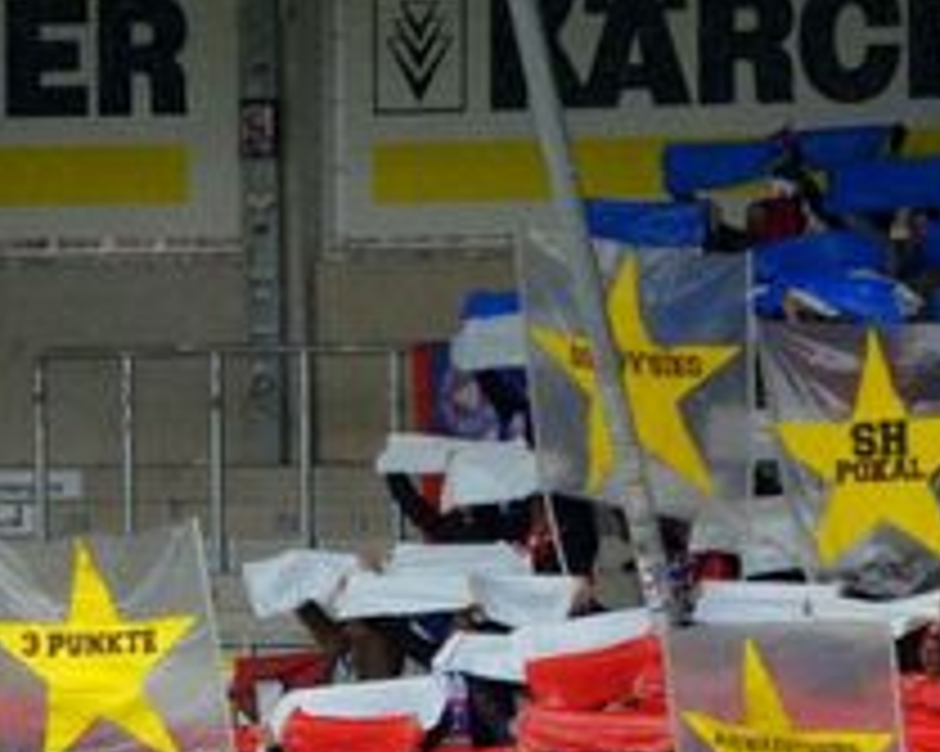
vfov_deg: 4.9
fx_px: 8759
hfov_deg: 6.1
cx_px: 841
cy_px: 702
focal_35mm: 315
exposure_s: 1/1250
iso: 1250
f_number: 5
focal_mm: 82
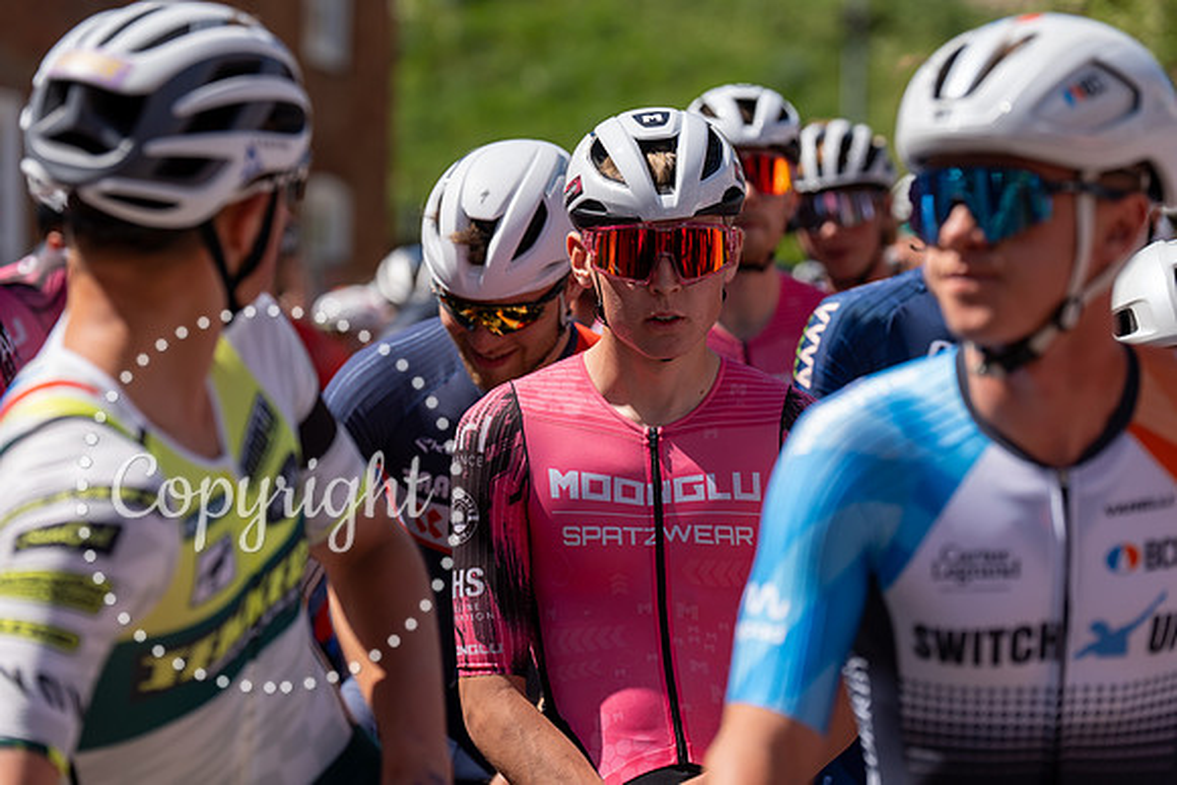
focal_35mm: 137
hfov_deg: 15.0
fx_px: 4480
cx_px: 588
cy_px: 392
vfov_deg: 10.0
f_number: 4
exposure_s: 1/1000
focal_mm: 137
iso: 100
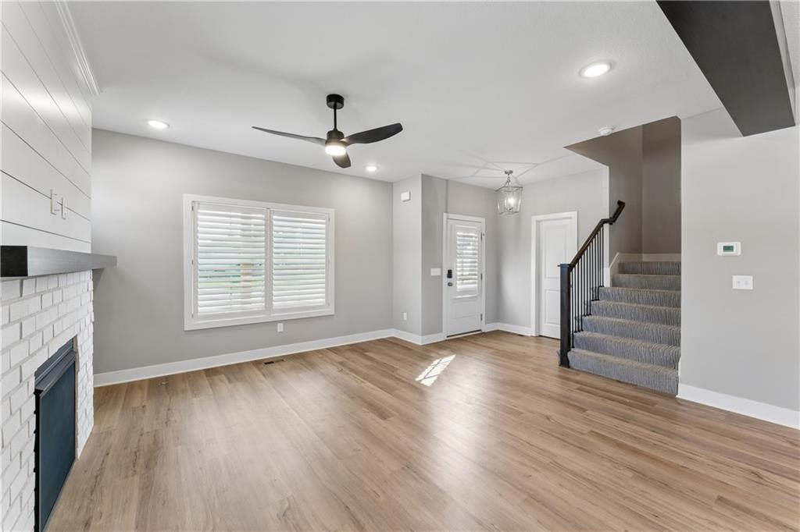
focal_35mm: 14
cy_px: 266
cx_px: 400
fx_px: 311
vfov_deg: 81.2
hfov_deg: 104.3
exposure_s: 1/10
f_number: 13
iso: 400
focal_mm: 14
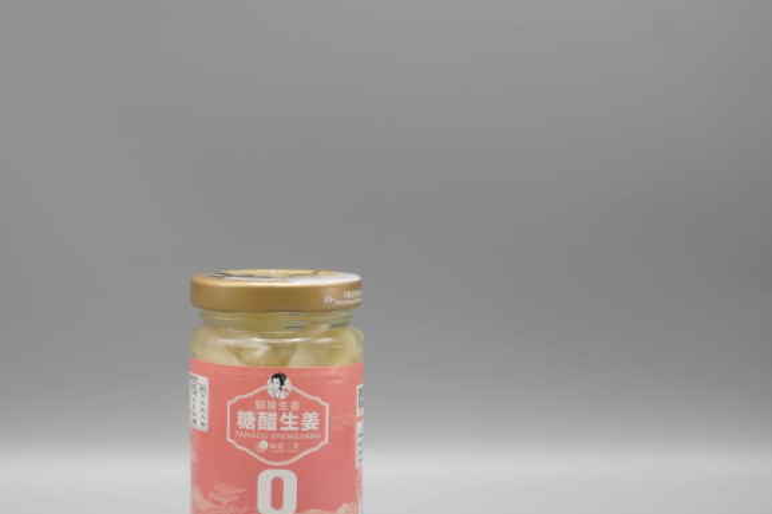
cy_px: 334
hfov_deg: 19.6
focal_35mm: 104
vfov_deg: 13.1
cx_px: 310
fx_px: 2229
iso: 800
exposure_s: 1/30
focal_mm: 50
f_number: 5.6
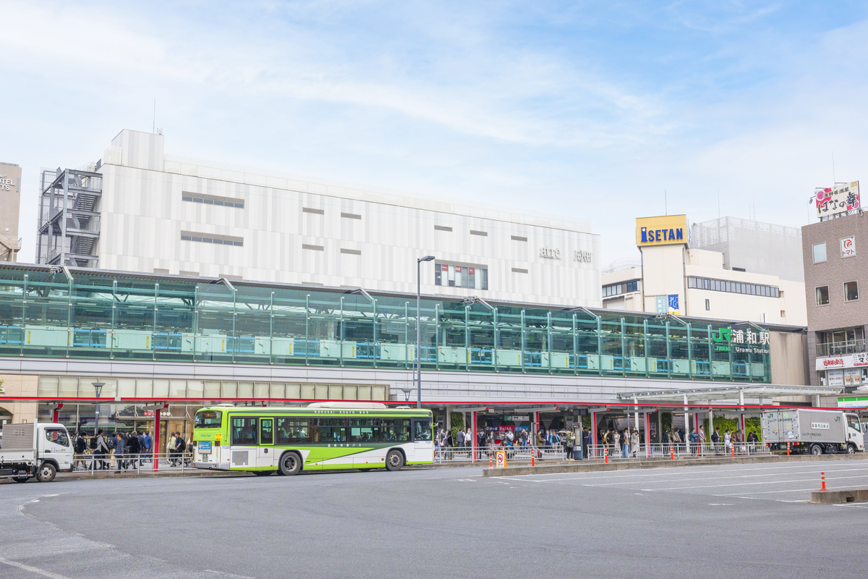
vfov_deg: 34.2
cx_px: 434
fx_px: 940
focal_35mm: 39
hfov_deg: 49.6
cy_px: 290
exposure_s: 1/1250
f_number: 13
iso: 800
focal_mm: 39
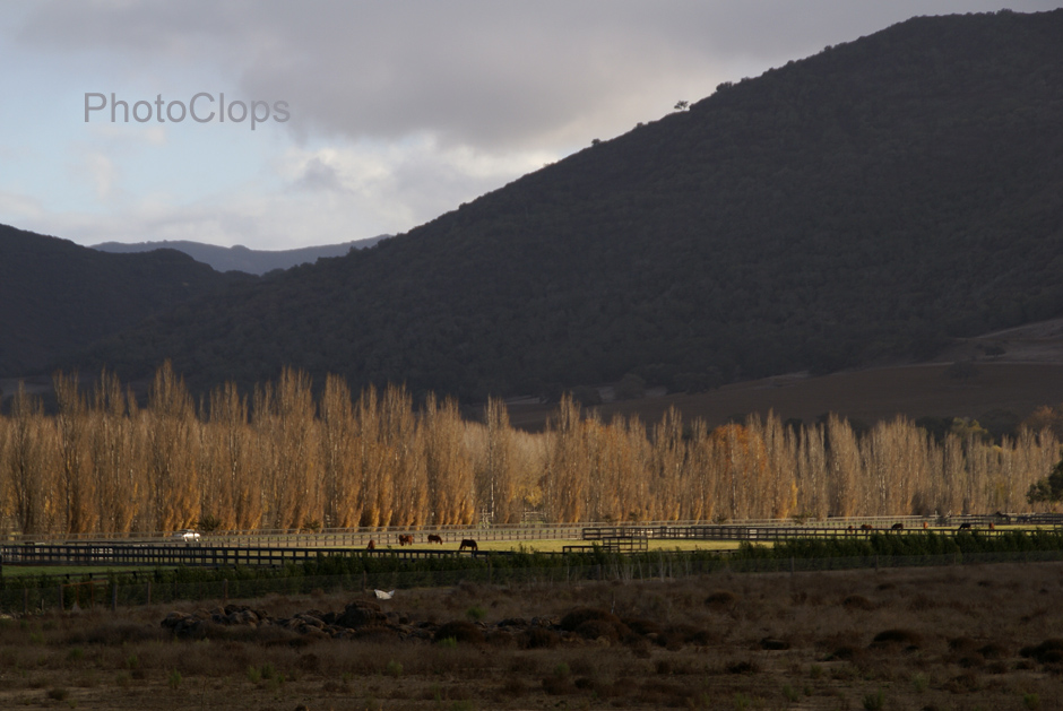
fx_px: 3991
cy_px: 356
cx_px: 532
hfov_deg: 15.2
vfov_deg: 10.2
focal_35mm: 135
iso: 100
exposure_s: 1/250
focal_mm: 90
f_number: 6.3
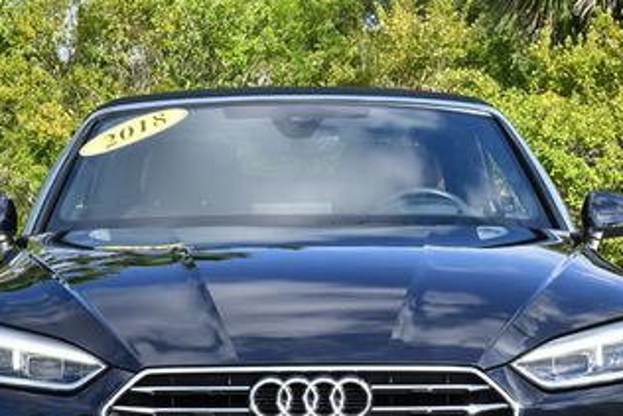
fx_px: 2528
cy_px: 315
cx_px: 278
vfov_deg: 9.4
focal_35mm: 146
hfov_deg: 14.0
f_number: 8
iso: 200
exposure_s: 1/250
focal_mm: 36
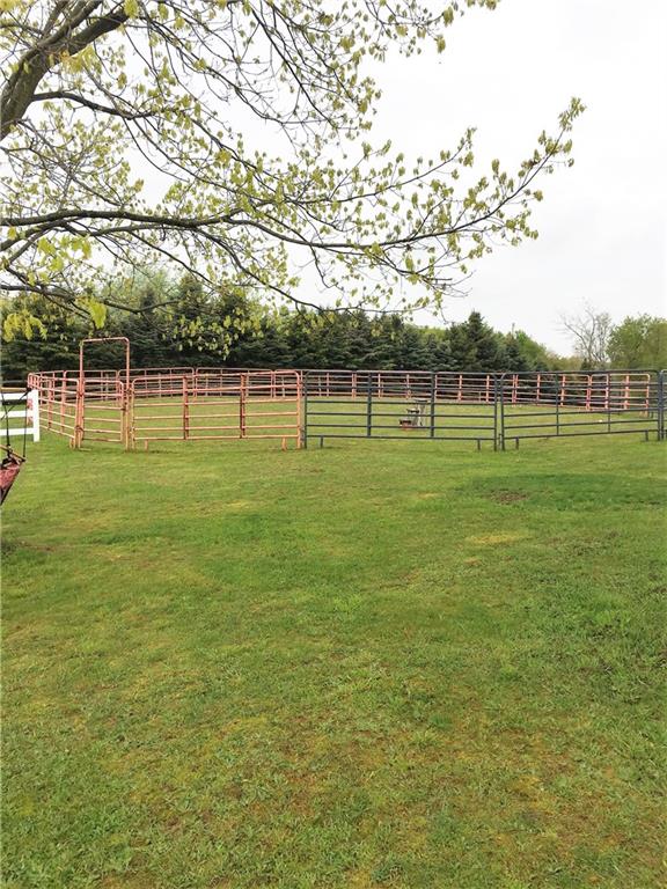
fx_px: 745
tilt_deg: -7.3
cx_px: 334
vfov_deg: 61.7
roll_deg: -2.6
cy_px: 444
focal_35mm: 29
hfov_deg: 48.2
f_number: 2.2
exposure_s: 1/1163
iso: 32
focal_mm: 4.15
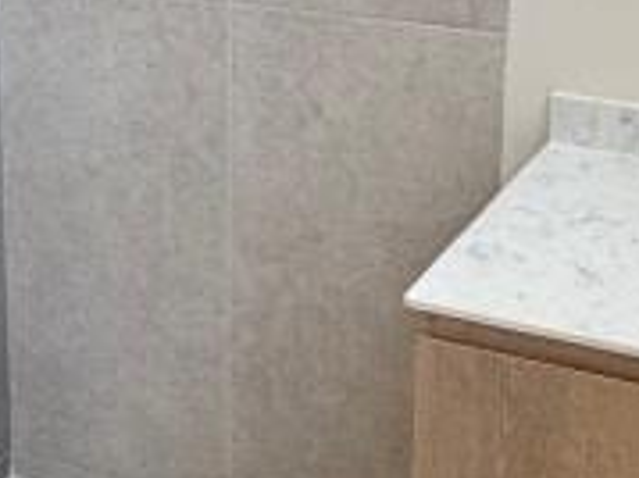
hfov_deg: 24.3
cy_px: -18
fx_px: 1476
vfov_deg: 17.9
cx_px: 203
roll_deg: +0.7
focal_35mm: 80
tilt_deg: -11.9
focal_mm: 2.22
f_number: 2.2
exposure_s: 1/99
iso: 200
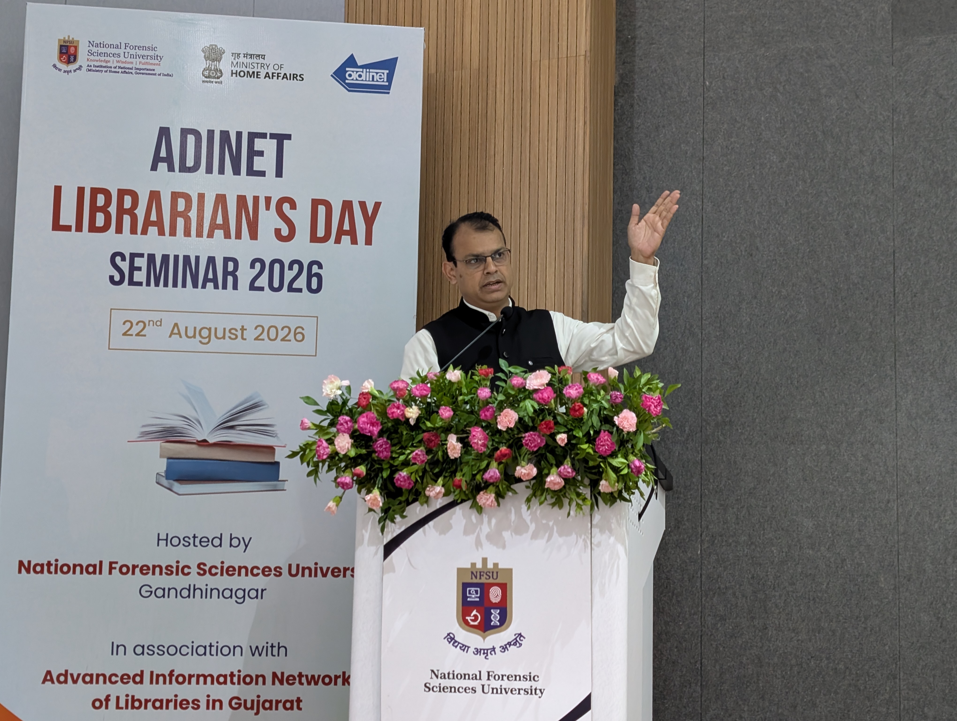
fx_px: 1357
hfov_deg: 38.9
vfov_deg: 29.7
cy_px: 360
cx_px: 478
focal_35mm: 49
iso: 365
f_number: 1.68
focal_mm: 6.9
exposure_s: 1/30.8
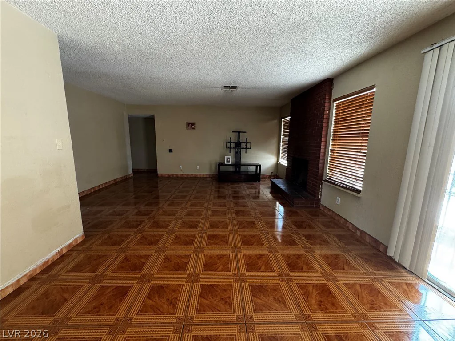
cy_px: 170
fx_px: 184
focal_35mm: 14
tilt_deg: -10.7
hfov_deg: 102.1
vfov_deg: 85.7
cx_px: 228
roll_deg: -0.9
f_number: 2.2
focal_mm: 2.22
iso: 400
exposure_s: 1/60
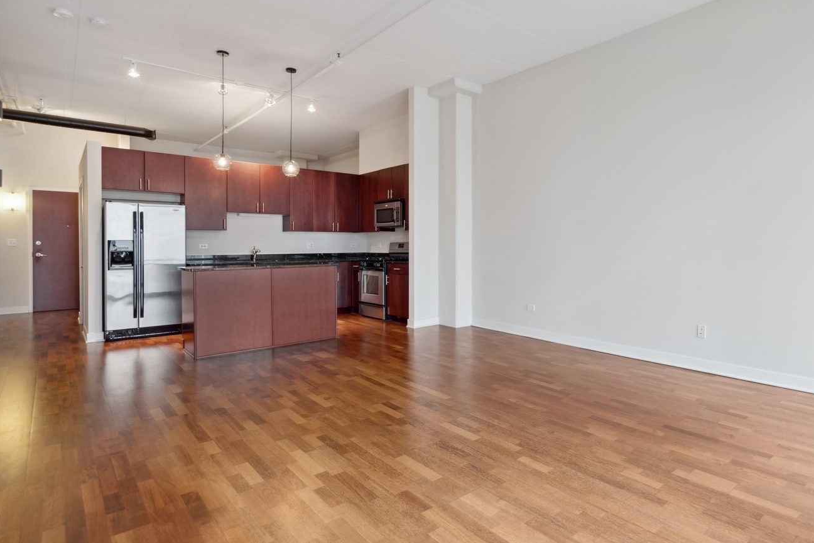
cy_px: 253
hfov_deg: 83.2
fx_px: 452
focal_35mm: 20
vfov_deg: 61.9
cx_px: 477
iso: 320
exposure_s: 1/3.33
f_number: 8
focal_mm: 16
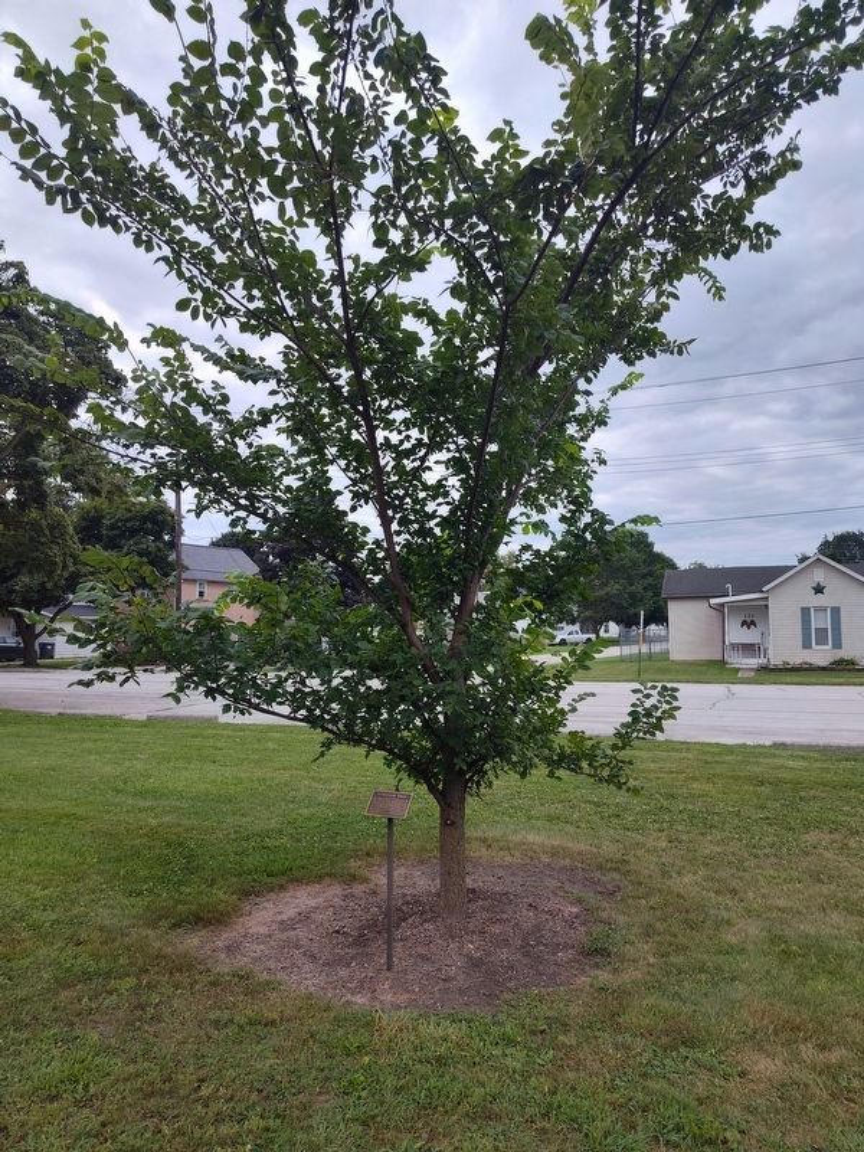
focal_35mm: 23
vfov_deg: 73.9
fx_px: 765
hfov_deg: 58.9
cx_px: 432
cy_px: 576
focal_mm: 5.56
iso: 100
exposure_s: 1/823
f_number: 1.8
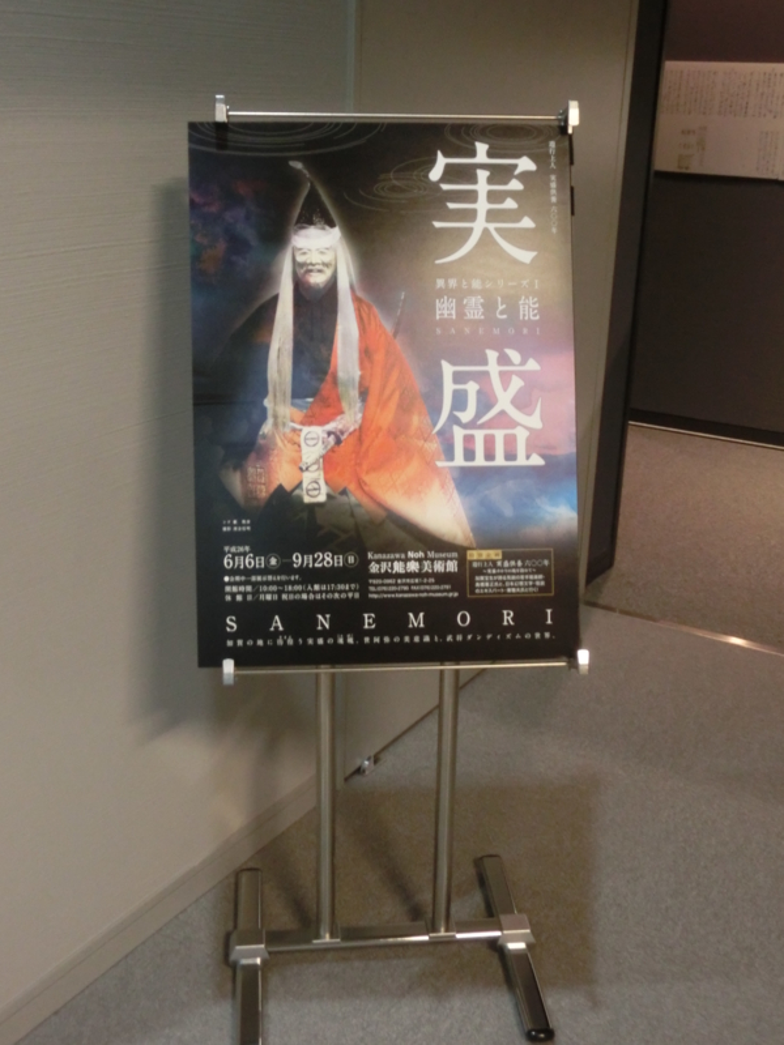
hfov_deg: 37.7
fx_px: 1148
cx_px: 392
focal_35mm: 38
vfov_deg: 49.0
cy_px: 522
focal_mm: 6.67
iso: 800
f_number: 3.9
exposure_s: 1/15
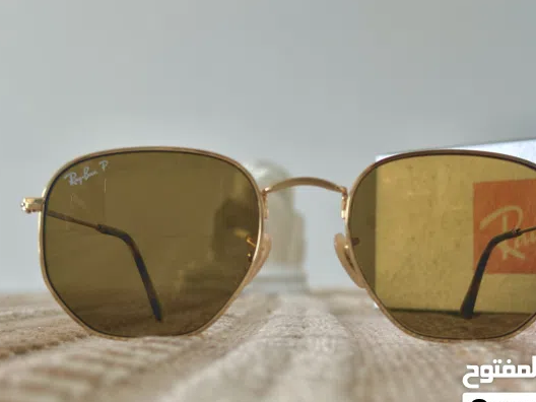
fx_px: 976
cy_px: 209
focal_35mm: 63
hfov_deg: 30.7
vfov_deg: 23.3
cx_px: 310
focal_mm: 5.96
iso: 100
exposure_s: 1/60
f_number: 1.6
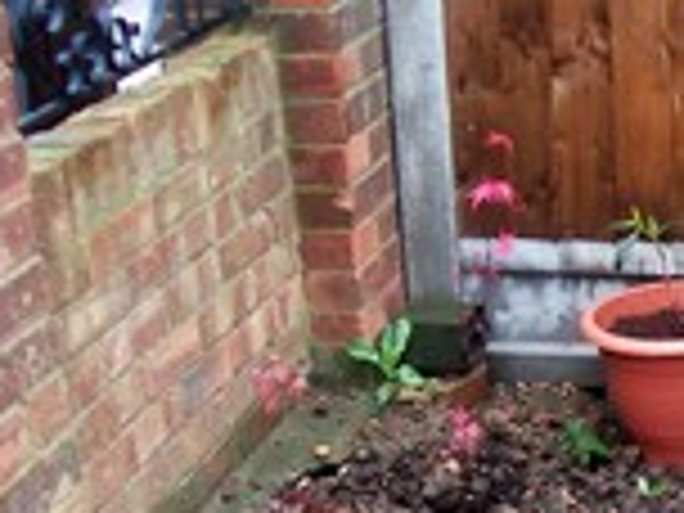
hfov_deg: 17.5
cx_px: 940
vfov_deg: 14.2
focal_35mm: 104
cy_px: 405
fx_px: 2055
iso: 80
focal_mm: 6
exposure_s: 1/111
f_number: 2.7
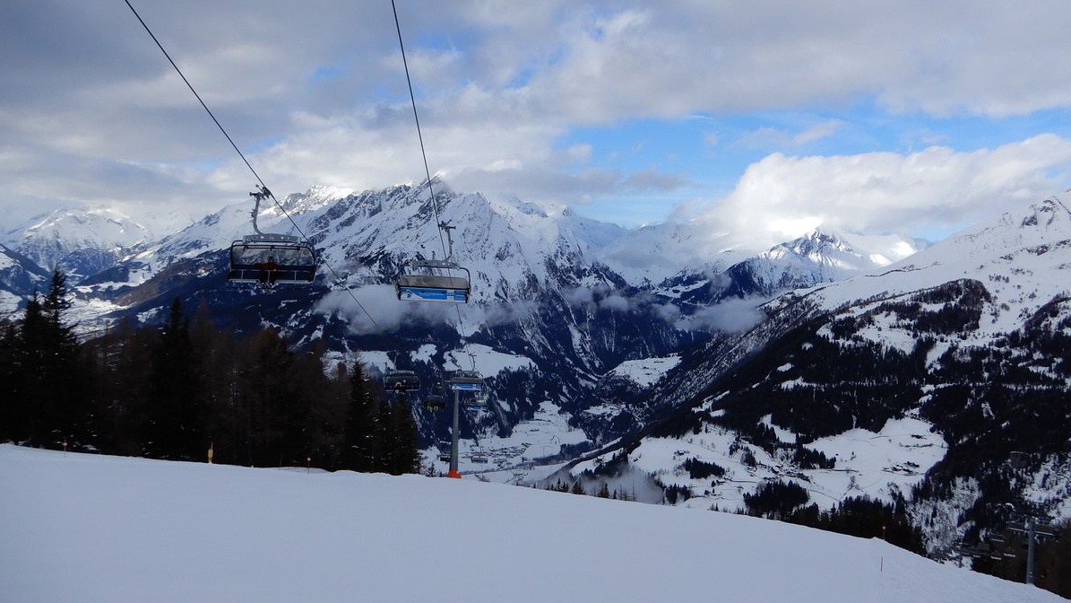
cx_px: 555
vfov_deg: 41.5
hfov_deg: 67.9
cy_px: 292
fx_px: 795
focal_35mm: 28
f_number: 3.4
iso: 80
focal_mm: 4.3
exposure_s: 1/1250
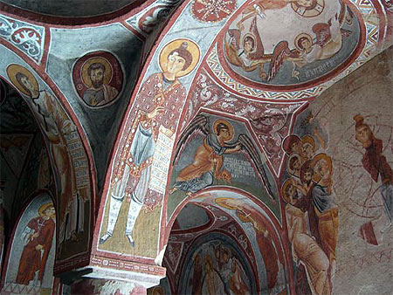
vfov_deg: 37.8
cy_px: 148
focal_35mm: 38
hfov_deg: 49.0
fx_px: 432
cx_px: 196
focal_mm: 8
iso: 100
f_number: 2.8
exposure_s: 1/14.6
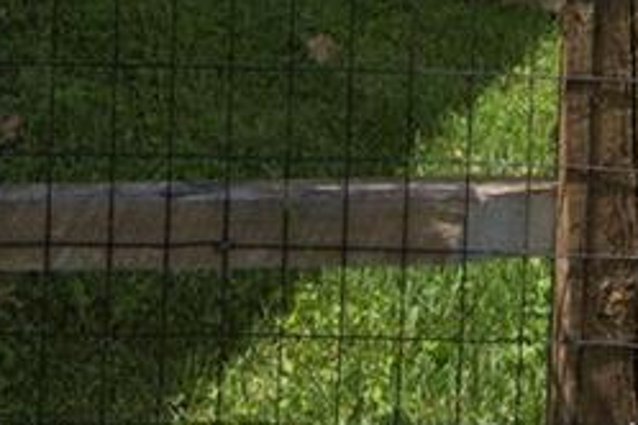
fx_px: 1419
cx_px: 382
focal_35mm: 80
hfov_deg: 25.3
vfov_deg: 14.7
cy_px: -364
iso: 100
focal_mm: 13
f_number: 8
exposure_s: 1/125
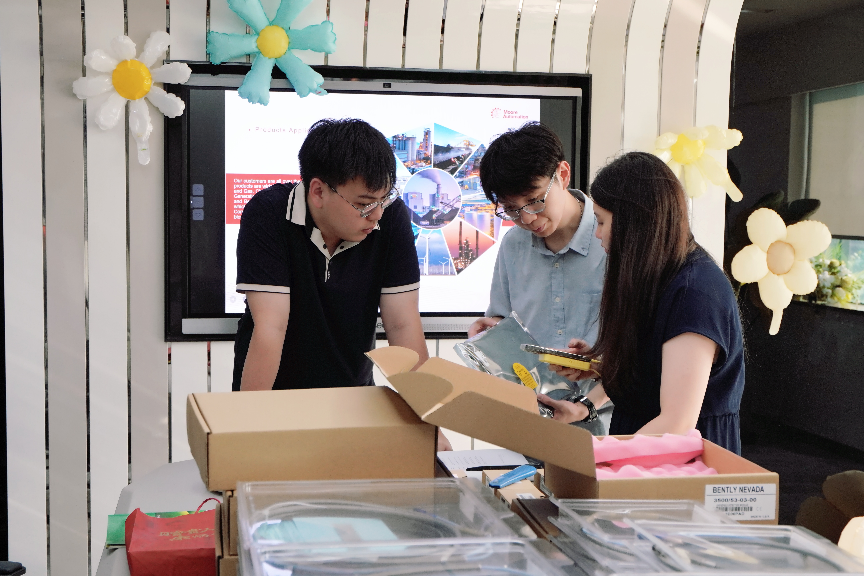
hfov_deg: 46.4
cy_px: 288
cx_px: 432
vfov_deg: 31.9
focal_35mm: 42
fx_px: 1008
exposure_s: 1/160
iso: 1250
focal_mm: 28
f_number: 4
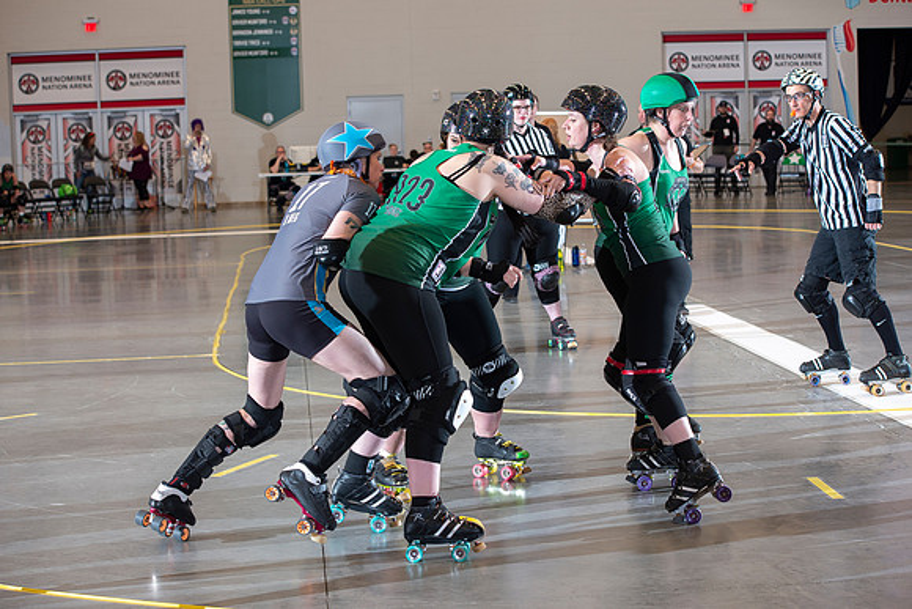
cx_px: 456
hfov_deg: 26.0
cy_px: 304
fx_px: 1976
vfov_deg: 17.5
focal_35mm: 78
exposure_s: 1/160
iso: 640
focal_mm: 78
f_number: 5.6
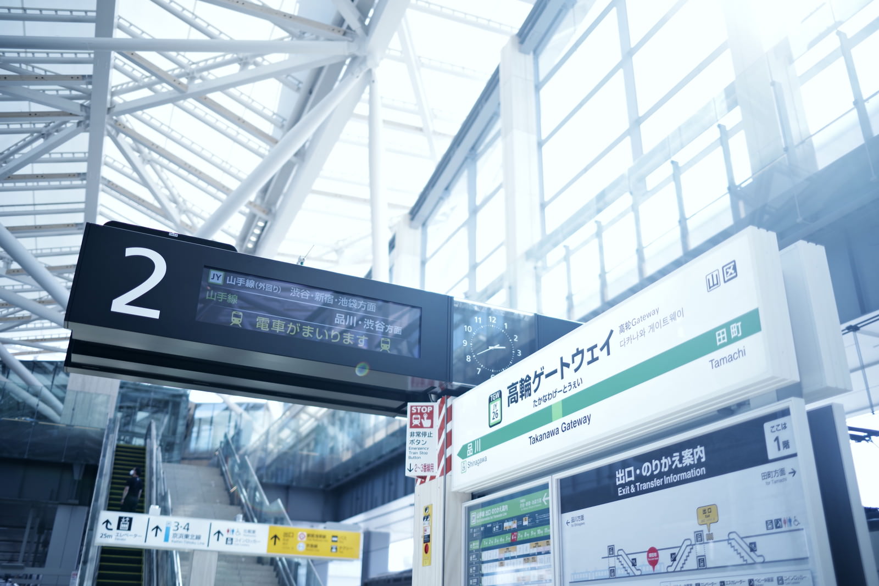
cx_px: 440
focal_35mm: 31
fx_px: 757
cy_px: 293
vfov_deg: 42.3
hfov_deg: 60.3
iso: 160
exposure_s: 1/800
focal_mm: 31
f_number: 1.8
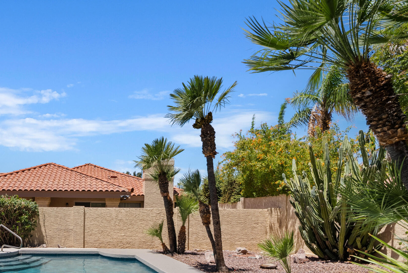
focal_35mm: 29
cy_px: 214
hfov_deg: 57.9
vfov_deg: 43.1
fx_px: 329
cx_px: 71
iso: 100
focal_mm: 16
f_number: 8
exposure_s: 1/100
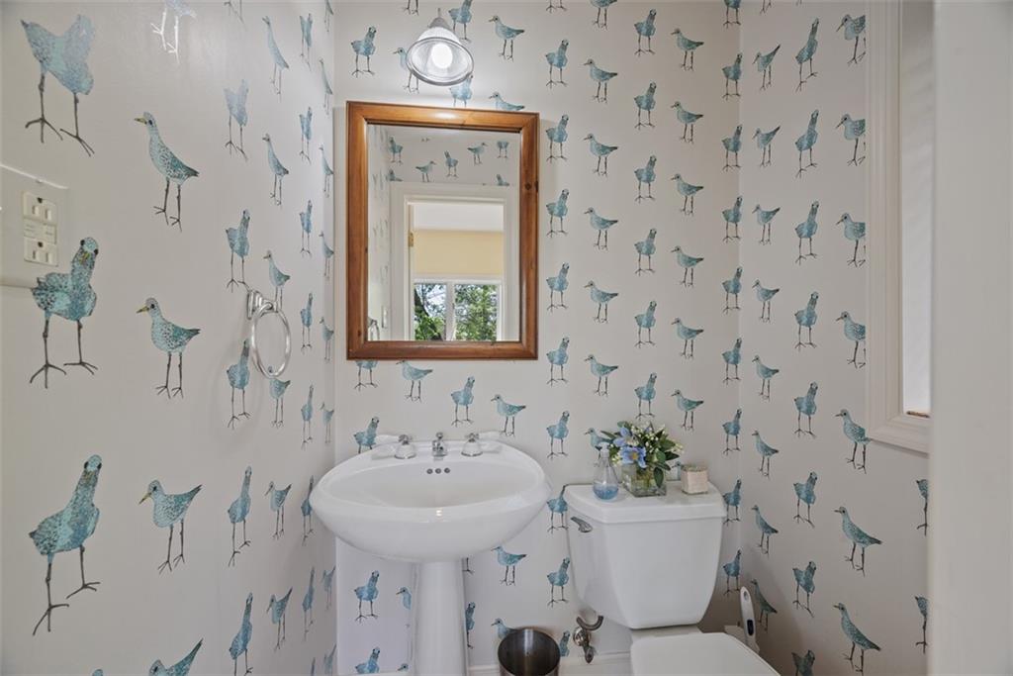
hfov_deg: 104.2
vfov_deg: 81.2
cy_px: 338
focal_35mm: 14
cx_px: 506
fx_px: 394
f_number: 8
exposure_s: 1/5
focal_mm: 14
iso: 400
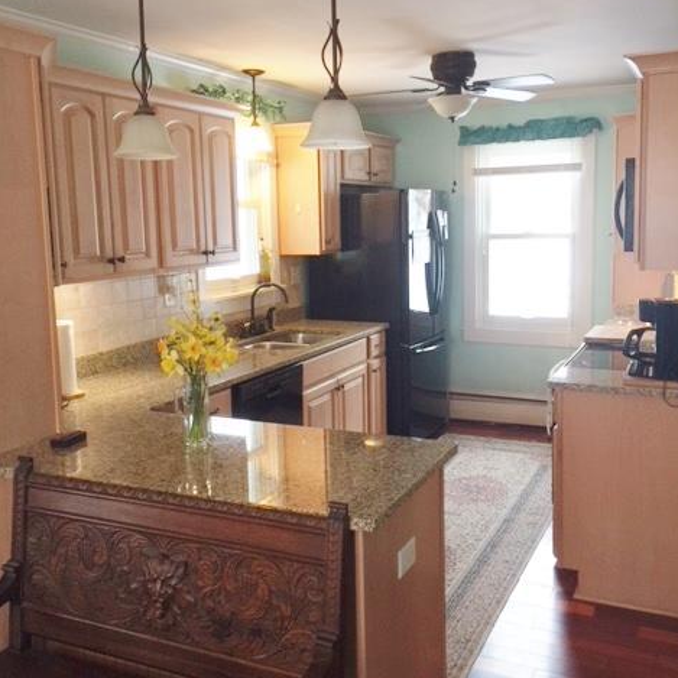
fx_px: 776
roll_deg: +0.9
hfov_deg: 47.2
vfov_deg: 47.2
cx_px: 344
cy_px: 308
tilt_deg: -5.6
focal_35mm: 35
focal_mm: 4.15
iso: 32
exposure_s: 1/15
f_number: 2.2
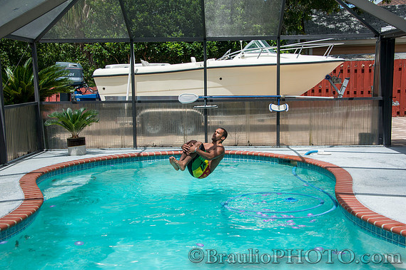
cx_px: 206
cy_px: 137
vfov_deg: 25.5
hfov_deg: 37.5
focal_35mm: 53
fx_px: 598
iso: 200
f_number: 7.1
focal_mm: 52
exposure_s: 1/1000
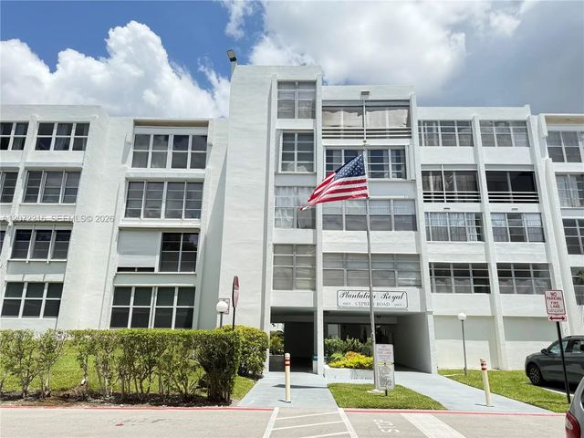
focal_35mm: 24
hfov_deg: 71.6
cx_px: 292
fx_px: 405
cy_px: 219
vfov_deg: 56.8
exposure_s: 1/3279
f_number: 1.78
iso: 80
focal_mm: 6.76
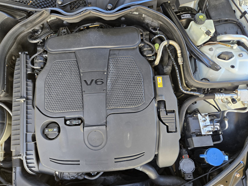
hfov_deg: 71.6
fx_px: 172
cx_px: 119
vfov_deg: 56.8
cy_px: 95
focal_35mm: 24
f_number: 1.8
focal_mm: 5.4
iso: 160
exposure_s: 1/180
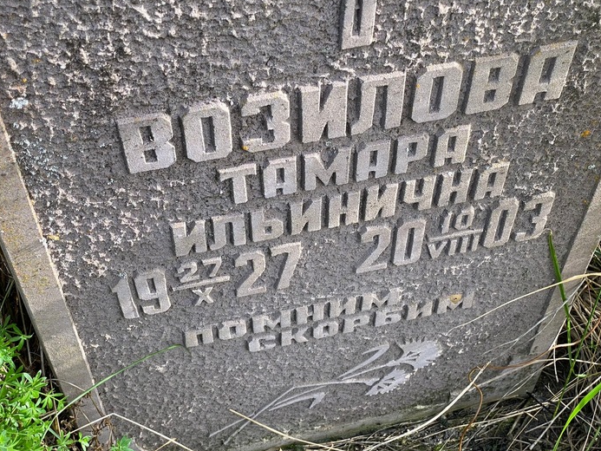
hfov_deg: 32.2
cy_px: 225
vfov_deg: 24.4
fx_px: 1042
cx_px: 309
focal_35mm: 60
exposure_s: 1/122
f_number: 2
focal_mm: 6
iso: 32
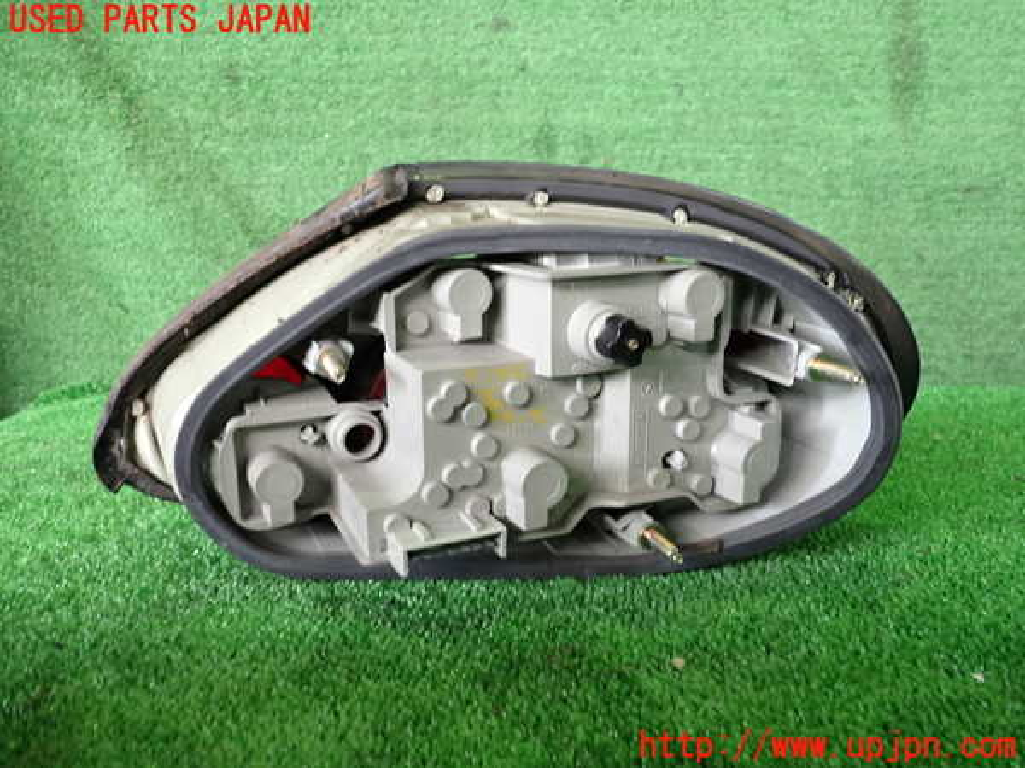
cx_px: 512
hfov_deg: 60.0
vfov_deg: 46.8
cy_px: 384
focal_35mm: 30
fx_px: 888
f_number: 2.3
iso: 200
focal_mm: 5.4
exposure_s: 1/30
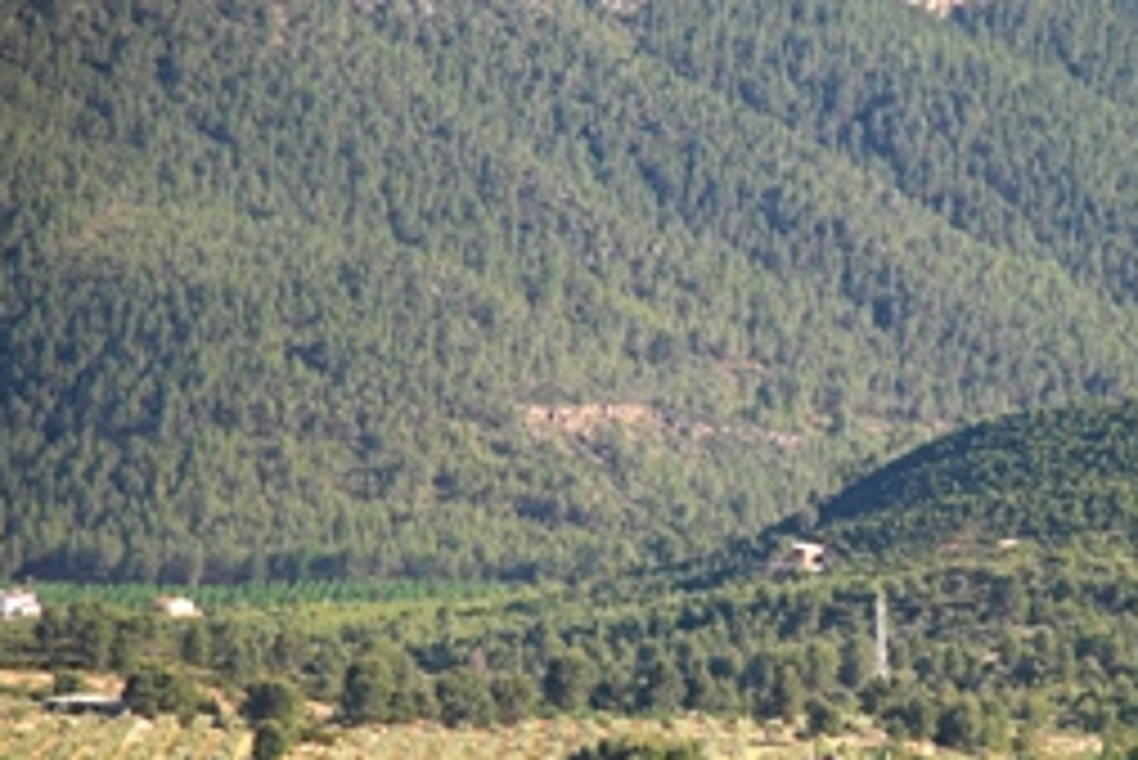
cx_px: 805
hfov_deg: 5.7
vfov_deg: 3.8
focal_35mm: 359
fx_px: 11351
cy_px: 567
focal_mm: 135
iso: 200
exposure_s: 1/400
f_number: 5.6
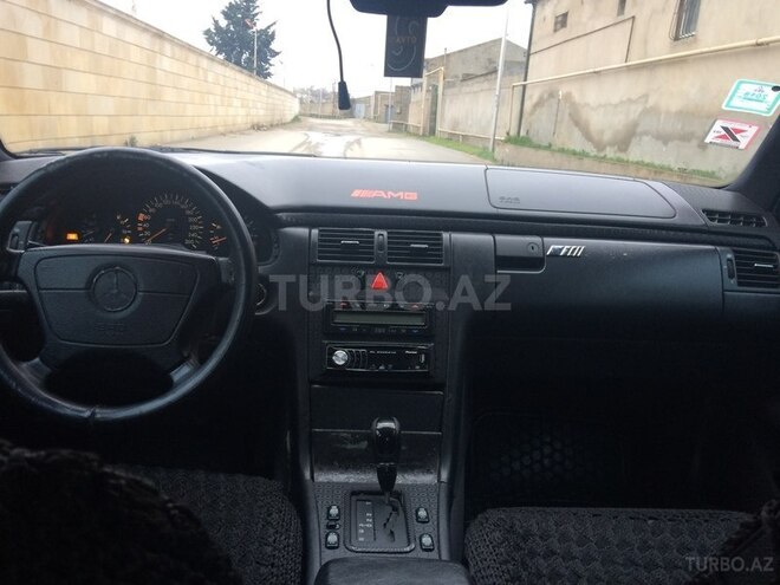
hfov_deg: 61.7
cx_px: 390
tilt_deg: -14.4
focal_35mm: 29
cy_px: 292
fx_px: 653
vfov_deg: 48.2
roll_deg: -4.4
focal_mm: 4.15
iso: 100
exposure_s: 1/33
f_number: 2.2
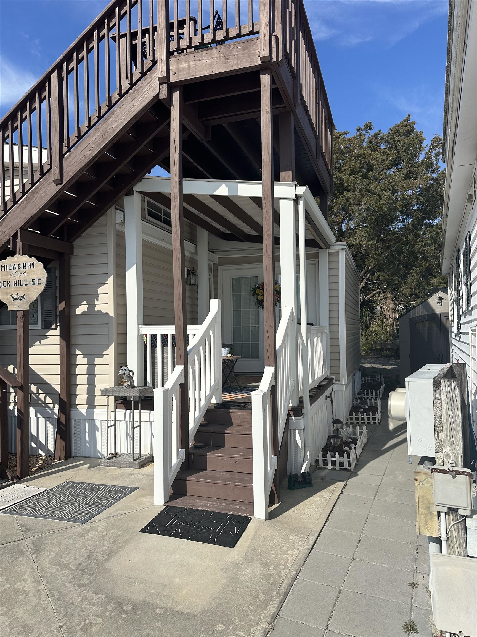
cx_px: 238
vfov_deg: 71.6
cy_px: 318
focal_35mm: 24
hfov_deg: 56.8
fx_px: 441
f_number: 1.78
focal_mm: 6.86
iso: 80
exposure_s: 1/6623
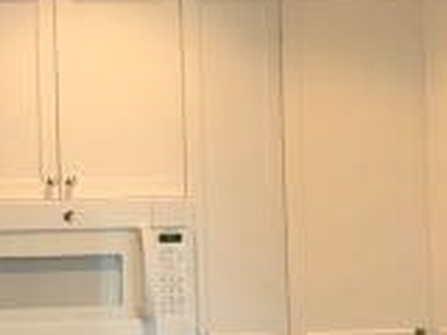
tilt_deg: -0.4
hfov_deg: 10.9
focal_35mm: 179
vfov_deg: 8.2
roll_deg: +2.6
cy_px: 363
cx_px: -50
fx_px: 2311
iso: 50
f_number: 1.8
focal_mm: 3.99
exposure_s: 1/15
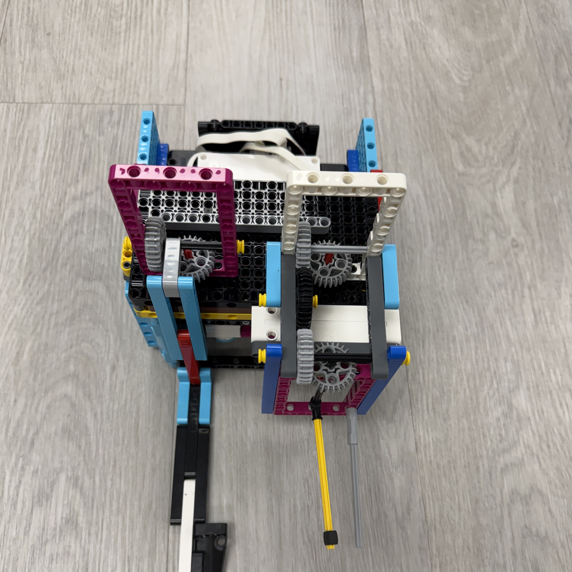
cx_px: 283
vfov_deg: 54.9
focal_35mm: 29
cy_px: 361
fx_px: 542
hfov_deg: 55.6
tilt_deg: -68.0
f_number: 1.78
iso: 125
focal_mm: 6.76
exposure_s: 1/120
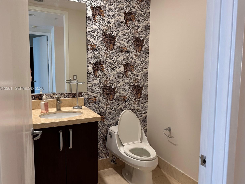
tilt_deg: -5.7
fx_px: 184
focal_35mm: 26
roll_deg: -1.3
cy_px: 89
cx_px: 125
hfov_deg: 67.3
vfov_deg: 53.1
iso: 125
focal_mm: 6.86
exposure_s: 1/60
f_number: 1.78
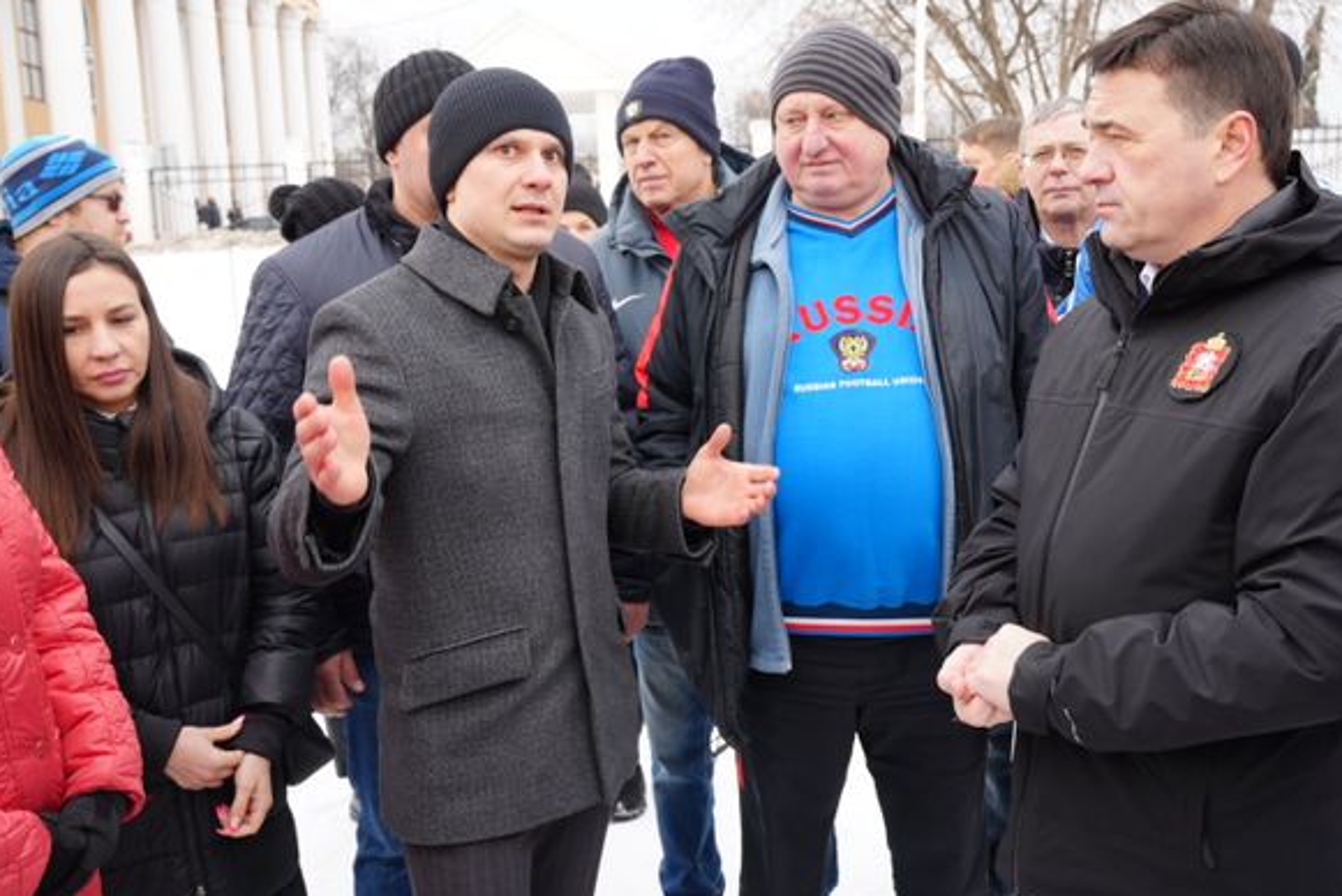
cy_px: 446
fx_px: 1343
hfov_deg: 53.1
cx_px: 717
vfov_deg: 36.9
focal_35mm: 36
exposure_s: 1/100
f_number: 6.3
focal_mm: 30
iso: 500
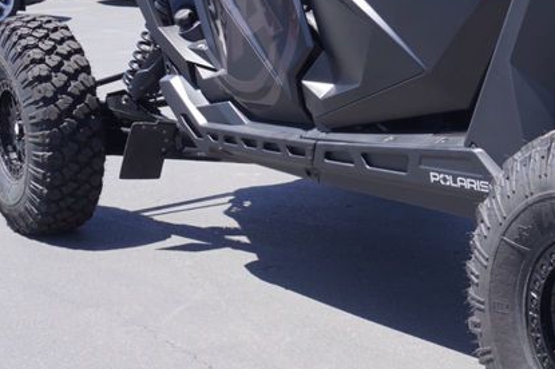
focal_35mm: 85
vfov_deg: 16.0
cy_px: 140
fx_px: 1313
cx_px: 551
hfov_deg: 22.9
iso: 100
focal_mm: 23
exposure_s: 1/160
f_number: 6.3
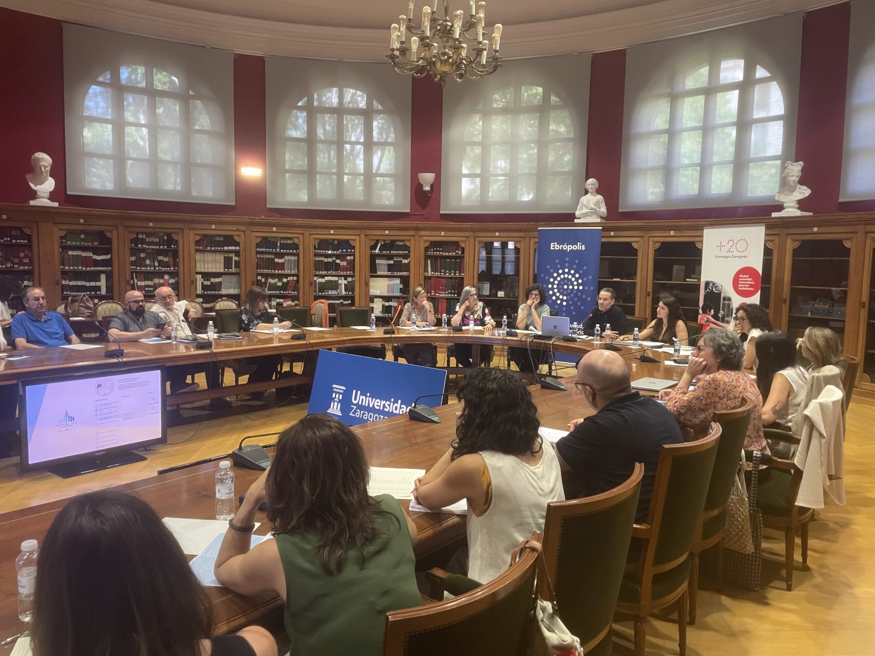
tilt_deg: -5.9
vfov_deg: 53.1
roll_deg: -1.2
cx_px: 438
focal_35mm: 26
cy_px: 328
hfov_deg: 67.3
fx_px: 657
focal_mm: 4.2
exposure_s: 1/60
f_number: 1.6
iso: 320
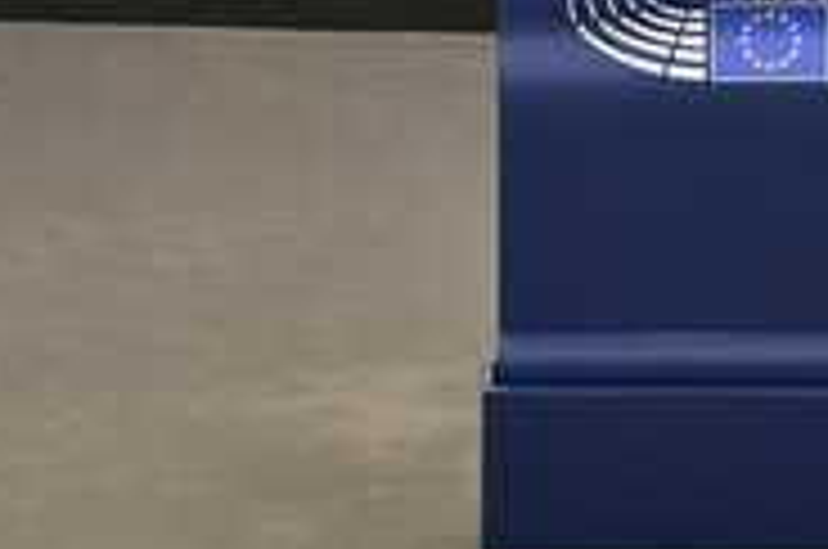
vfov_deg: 2.8
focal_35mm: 490
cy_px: -14
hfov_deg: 4.2
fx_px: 11250
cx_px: 698
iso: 1000
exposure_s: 1/320
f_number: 2.8
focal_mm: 200
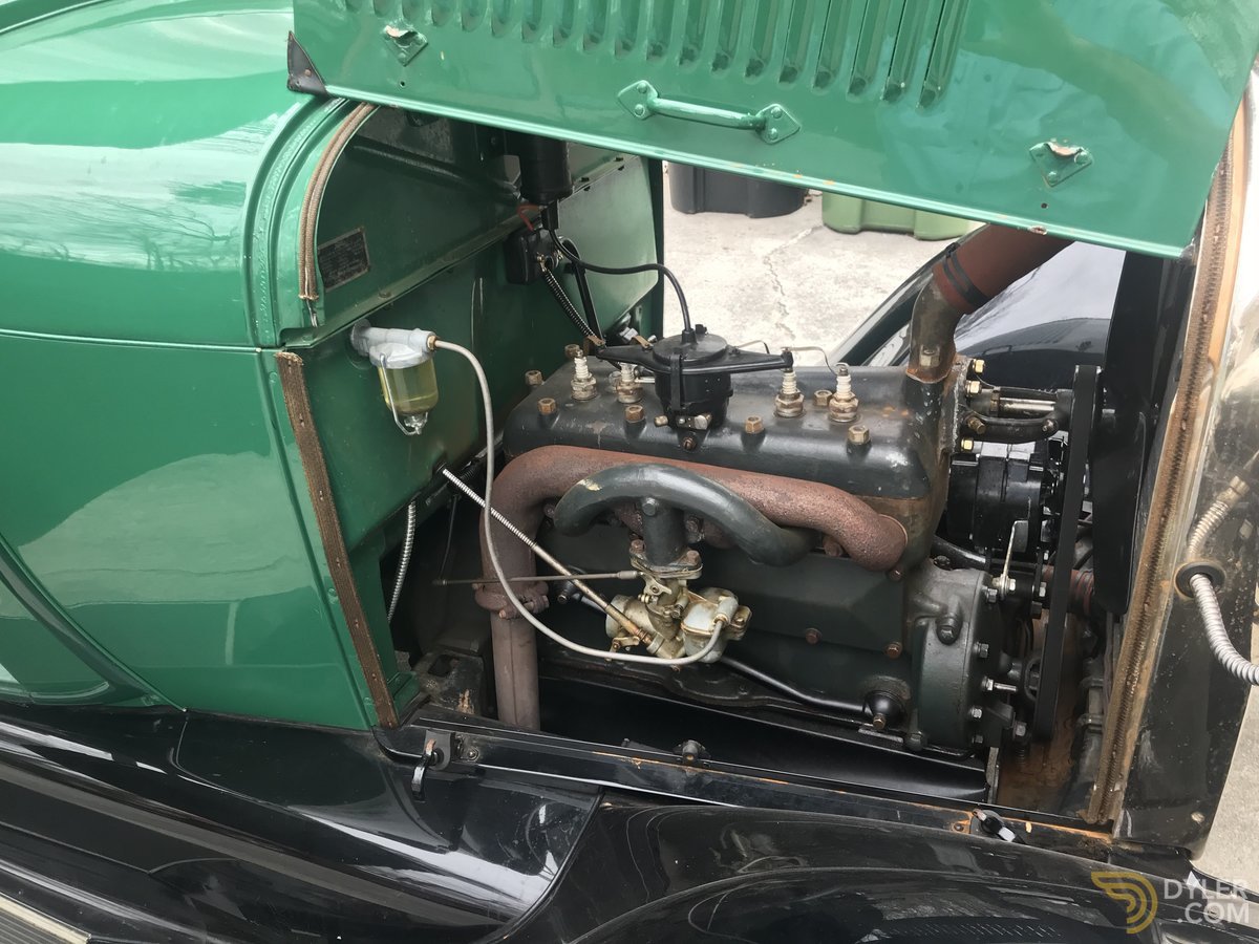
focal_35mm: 28
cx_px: 630
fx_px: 1018
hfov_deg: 63.4
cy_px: 472
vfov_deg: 49.7
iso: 32
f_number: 1.8
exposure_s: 1/120
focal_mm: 3.99
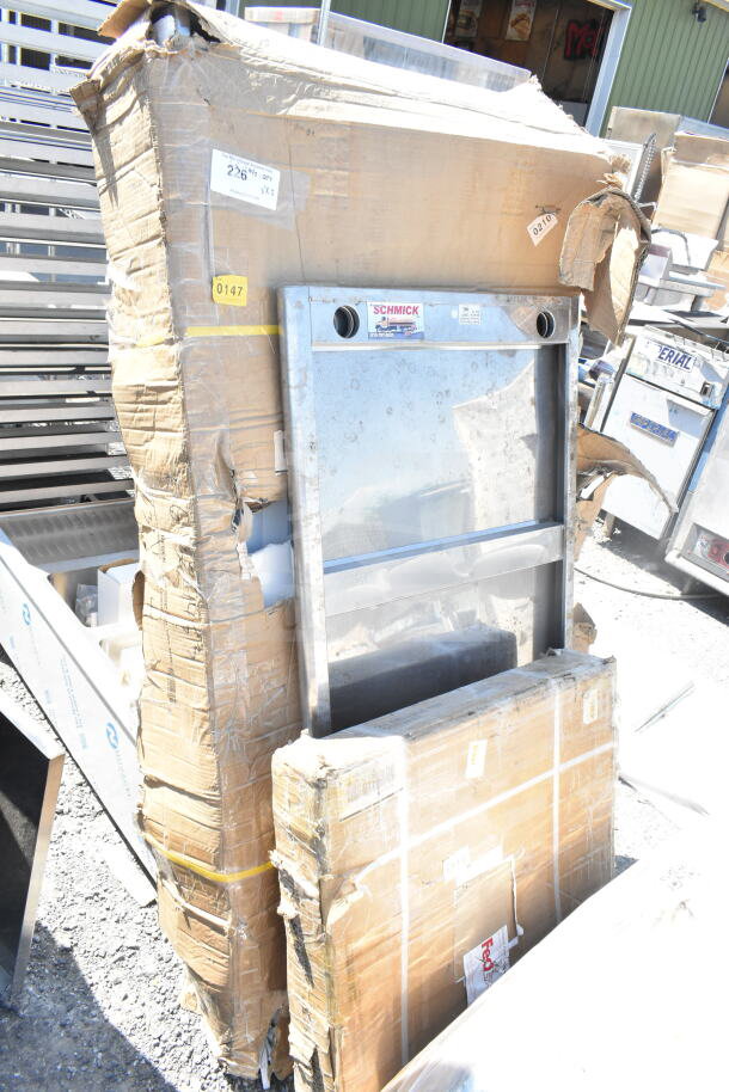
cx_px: 364
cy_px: 546
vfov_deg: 67.4
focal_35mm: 27
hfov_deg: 48.0
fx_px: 819
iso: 1600
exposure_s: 1/640
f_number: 10
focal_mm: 18
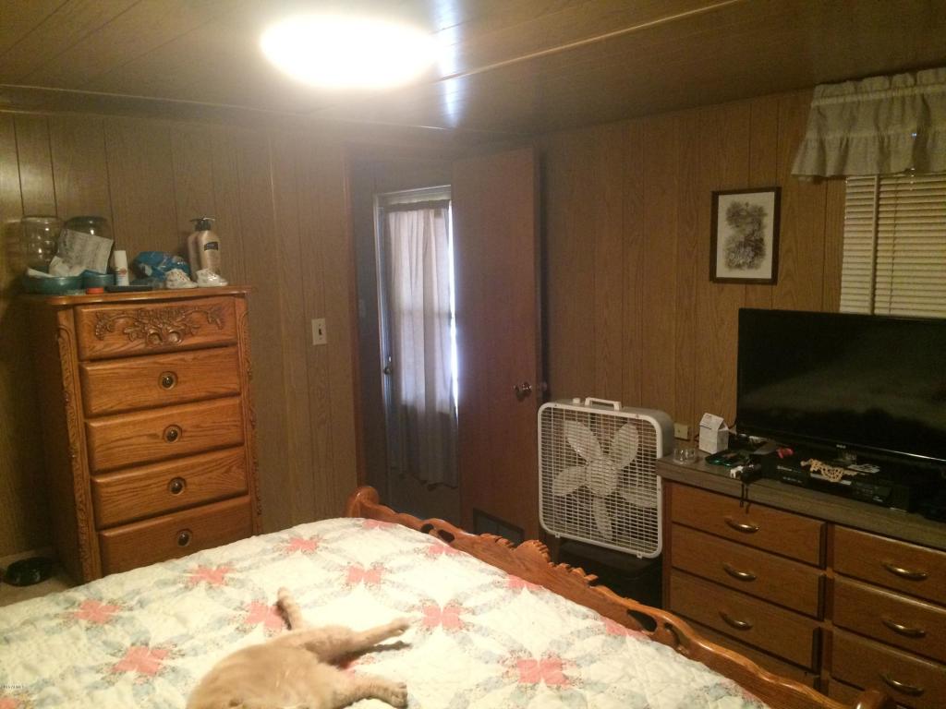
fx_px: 793
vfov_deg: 48.2
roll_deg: +1.0
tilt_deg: -6.7
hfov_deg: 61.7
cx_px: 473
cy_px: 354
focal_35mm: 29
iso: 250
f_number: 2.2
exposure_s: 1/30
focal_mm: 4.15
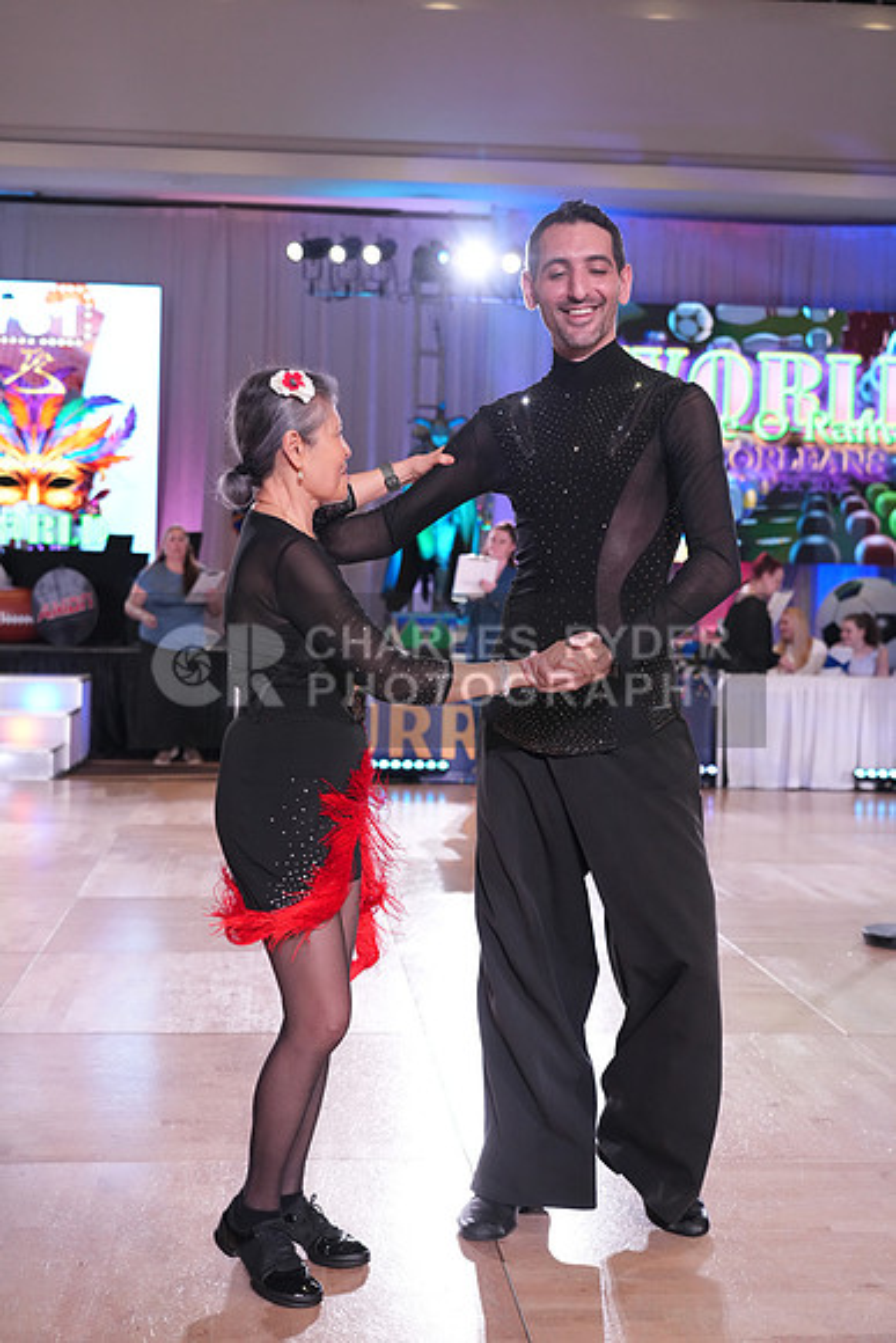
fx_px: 1791
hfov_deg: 28.1
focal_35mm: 48
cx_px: 448
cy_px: 672
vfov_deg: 41.1
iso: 3200
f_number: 4
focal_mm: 48
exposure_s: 1/500
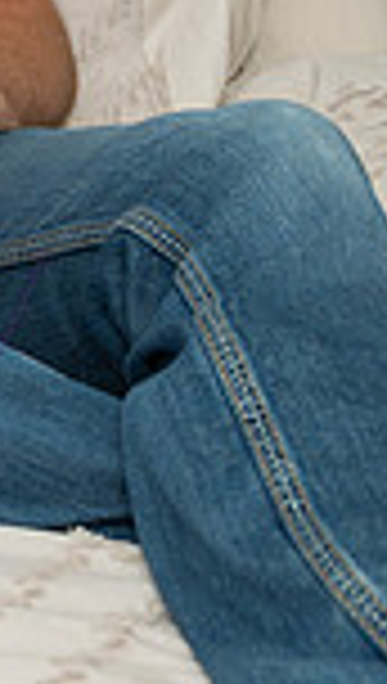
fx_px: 3251
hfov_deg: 6.1
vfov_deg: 11.8
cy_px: -51
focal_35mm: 179
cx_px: -887
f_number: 4
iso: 800
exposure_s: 1/320
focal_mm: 43
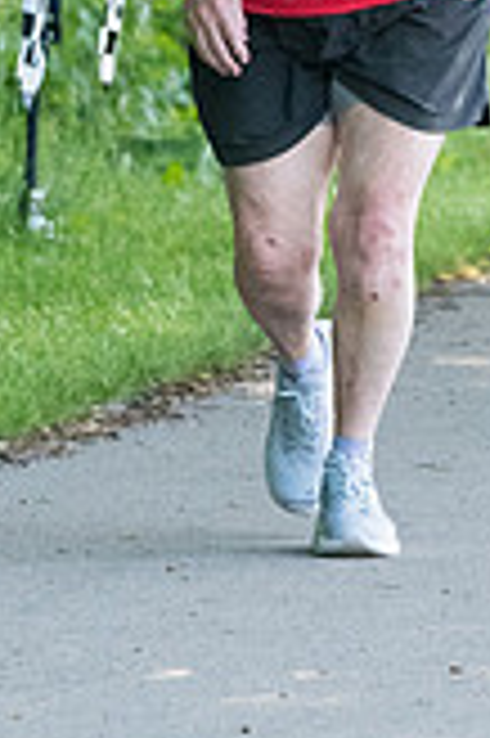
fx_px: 16428
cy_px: -126
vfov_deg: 2.6
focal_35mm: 803
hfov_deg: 1.7
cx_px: 294
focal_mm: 195
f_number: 5.6
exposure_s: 1/1600
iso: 4000
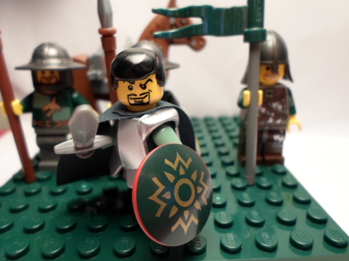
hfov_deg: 69.4
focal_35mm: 25
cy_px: 130
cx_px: 174
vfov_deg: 54.9
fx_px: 252
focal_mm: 4.5
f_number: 2.5
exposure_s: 1/30
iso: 100
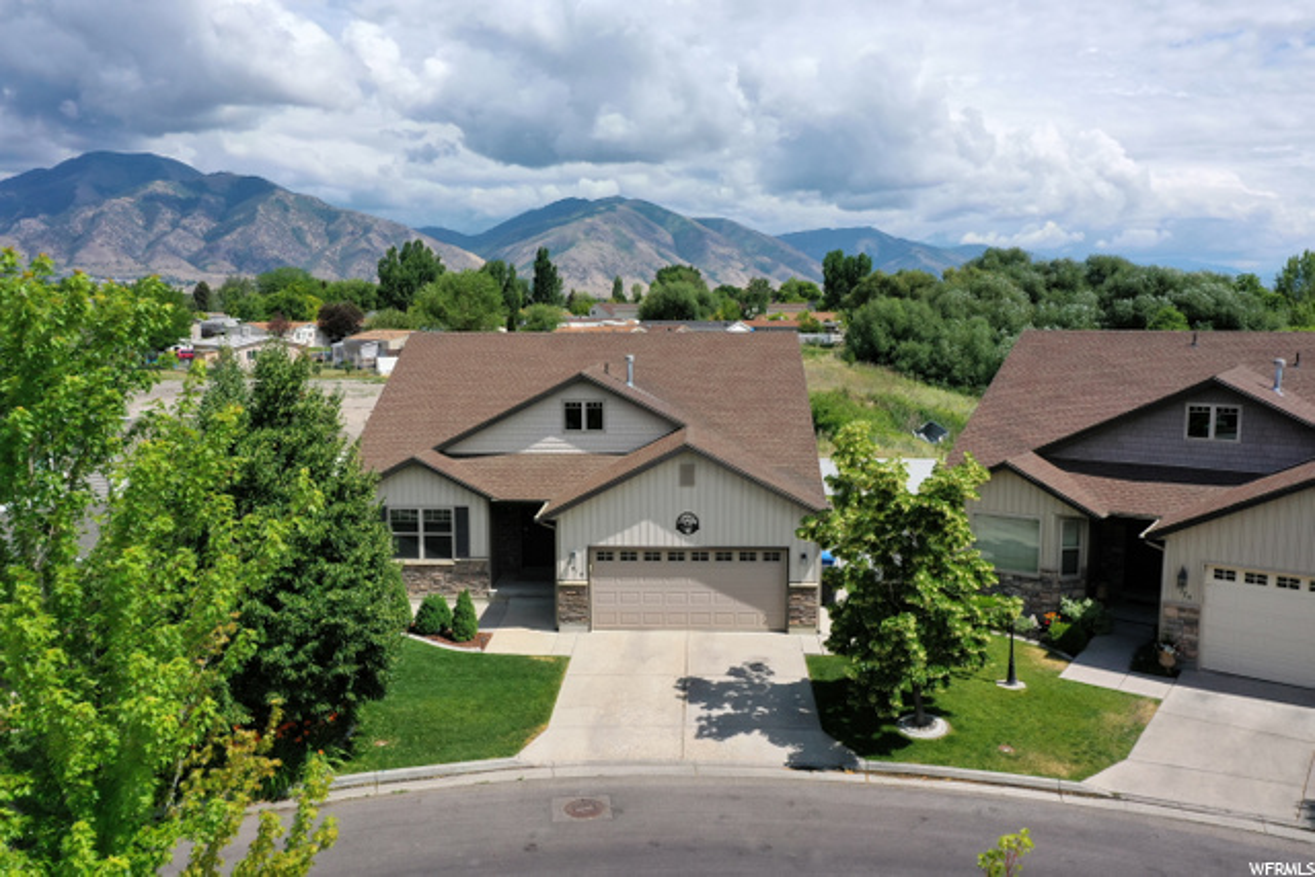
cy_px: 438
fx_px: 1023
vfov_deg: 46.4
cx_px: 658
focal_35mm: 28
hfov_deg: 65.5
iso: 100
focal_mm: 10.26
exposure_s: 1/800
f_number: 6.3
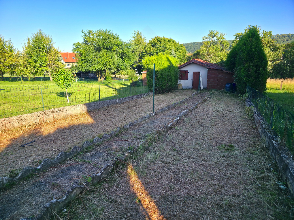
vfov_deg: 58.9
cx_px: 147
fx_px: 195
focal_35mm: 23
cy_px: 110
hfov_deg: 73.9
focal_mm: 6.3
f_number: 1.7
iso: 50
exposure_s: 1/1286
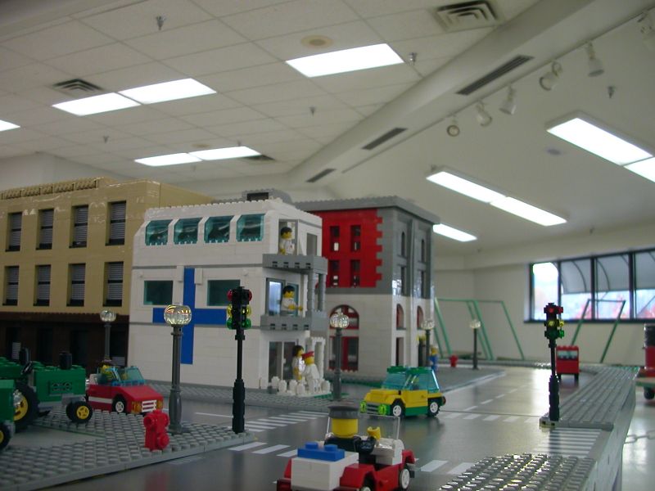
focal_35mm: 37
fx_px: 700
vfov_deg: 38.7
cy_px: 246
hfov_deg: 50.1
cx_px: 328
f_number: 2.7
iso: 100
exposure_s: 1/40.4
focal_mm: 5.6
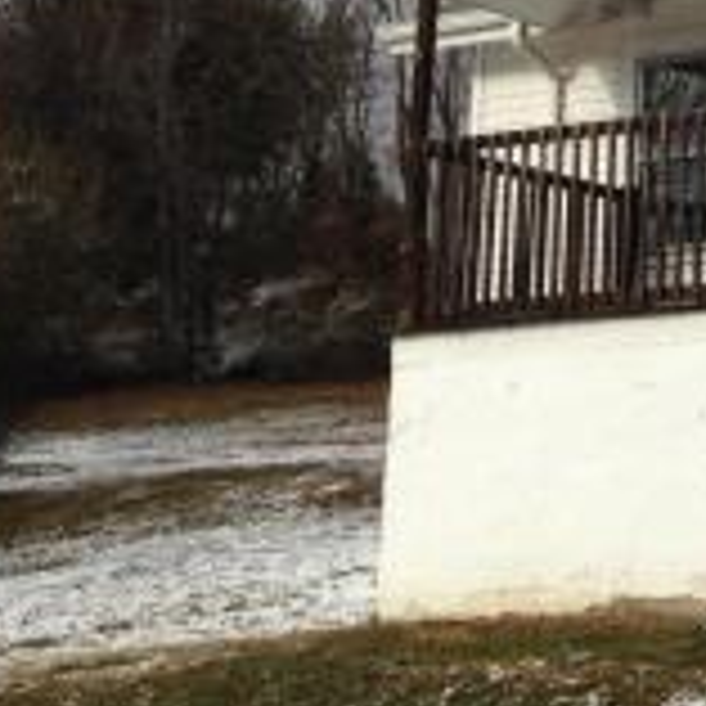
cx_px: 1025
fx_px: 2492
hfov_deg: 15.1
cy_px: -4
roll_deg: -1.7
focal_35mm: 108
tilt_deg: +14.7
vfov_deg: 15.8
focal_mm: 4.12
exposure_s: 1/1748
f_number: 2.4
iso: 50
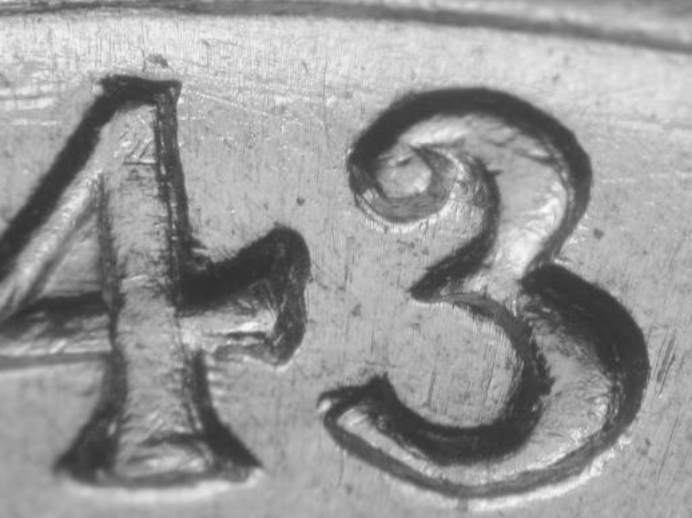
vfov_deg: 8.6
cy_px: 292
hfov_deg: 11.4
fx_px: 3457
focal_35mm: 173
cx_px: 354
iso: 100
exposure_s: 1/18.4
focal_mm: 29.1
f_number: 4.8
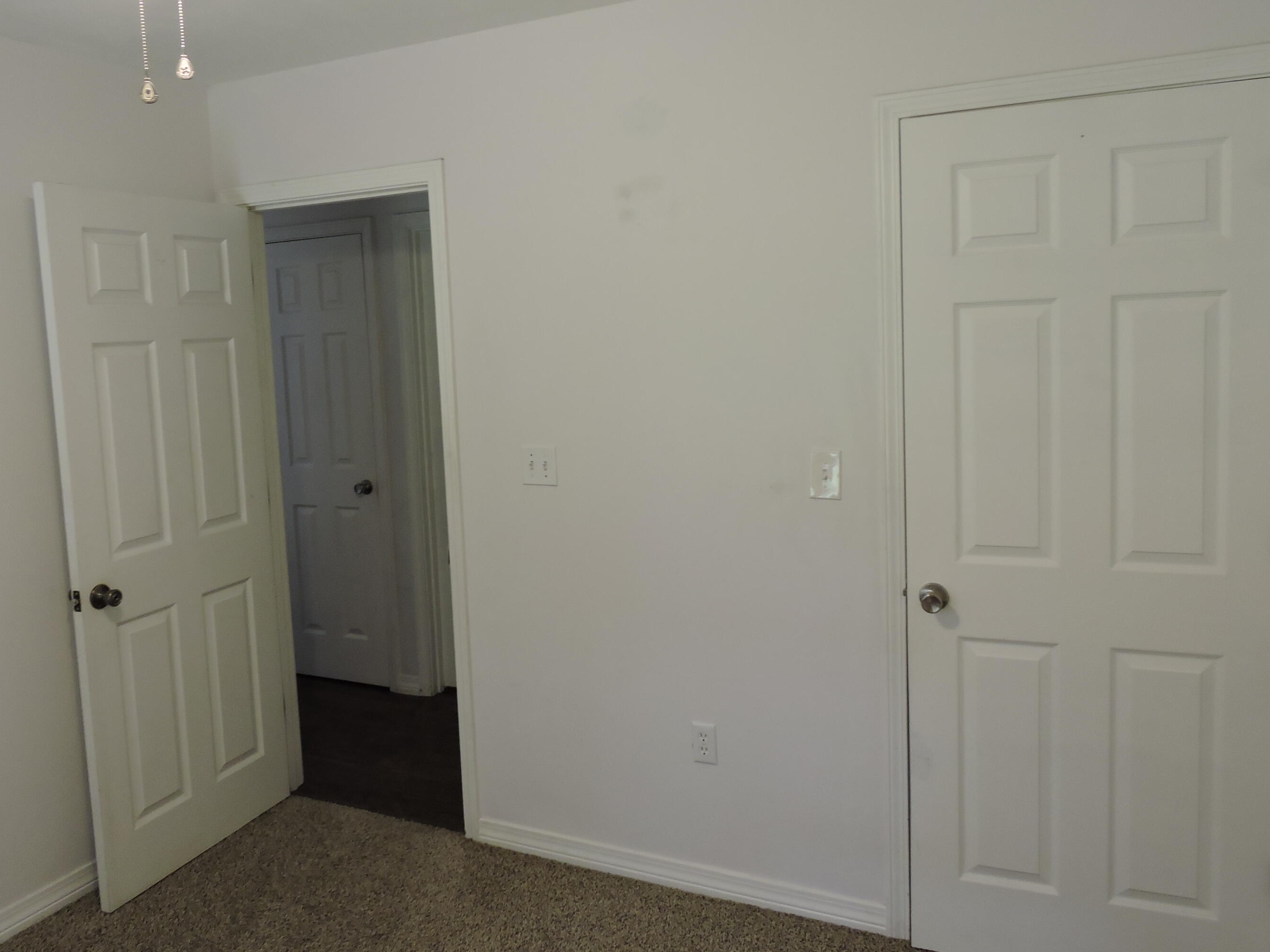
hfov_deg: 65.2
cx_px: 583
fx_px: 991
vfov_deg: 51.2
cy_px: 422
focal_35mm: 27
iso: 220
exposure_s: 1/30
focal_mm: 4.3
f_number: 3.3
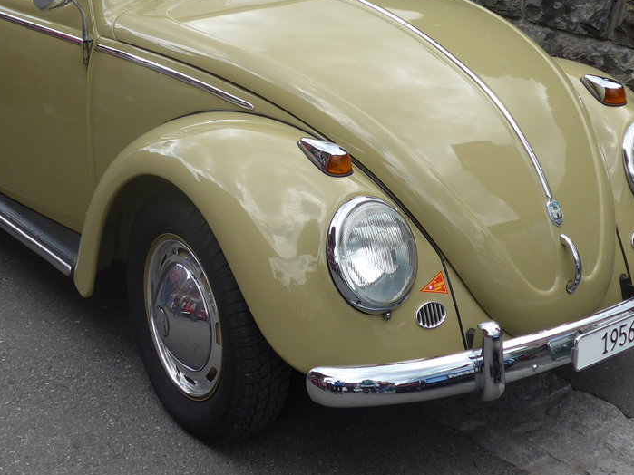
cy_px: 105
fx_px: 1227
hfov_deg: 28.9
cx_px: 245
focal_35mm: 67
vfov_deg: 21.7
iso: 80
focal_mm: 8
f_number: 2.8
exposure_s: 1/640
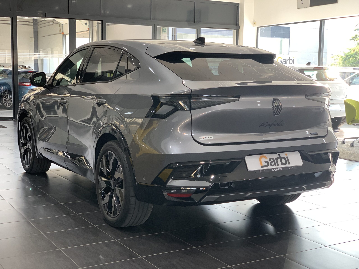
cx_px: 180
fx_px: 539
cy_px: 134
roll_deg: -0.9
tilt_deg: -6.5
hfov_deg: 36.8
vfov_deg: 28.0
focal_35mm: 52
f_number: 2.4
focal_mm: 6
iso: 125
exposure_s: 1/100
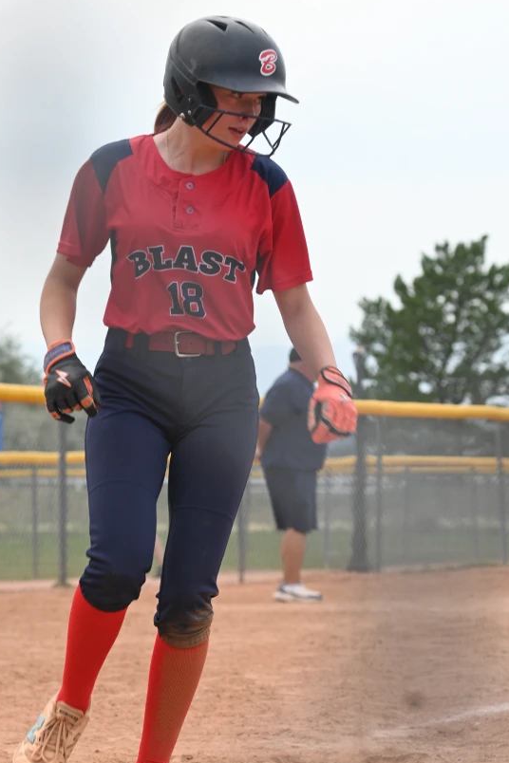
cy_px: 400
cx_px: 241
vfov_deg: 12.2
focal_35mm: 168
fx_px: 3563
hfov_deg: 8.2
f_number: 5.6
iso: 100
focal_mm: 100
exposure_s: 1/250
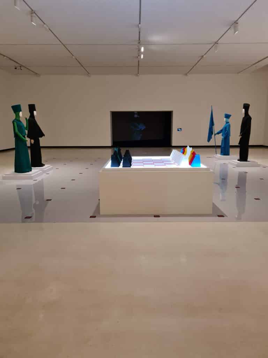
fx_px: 268
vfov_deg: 67.3
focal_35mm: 26
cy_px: 179
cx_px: 134
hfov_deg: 53.1
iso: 320
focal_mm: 5.4
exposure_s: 1/50
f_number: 1.8
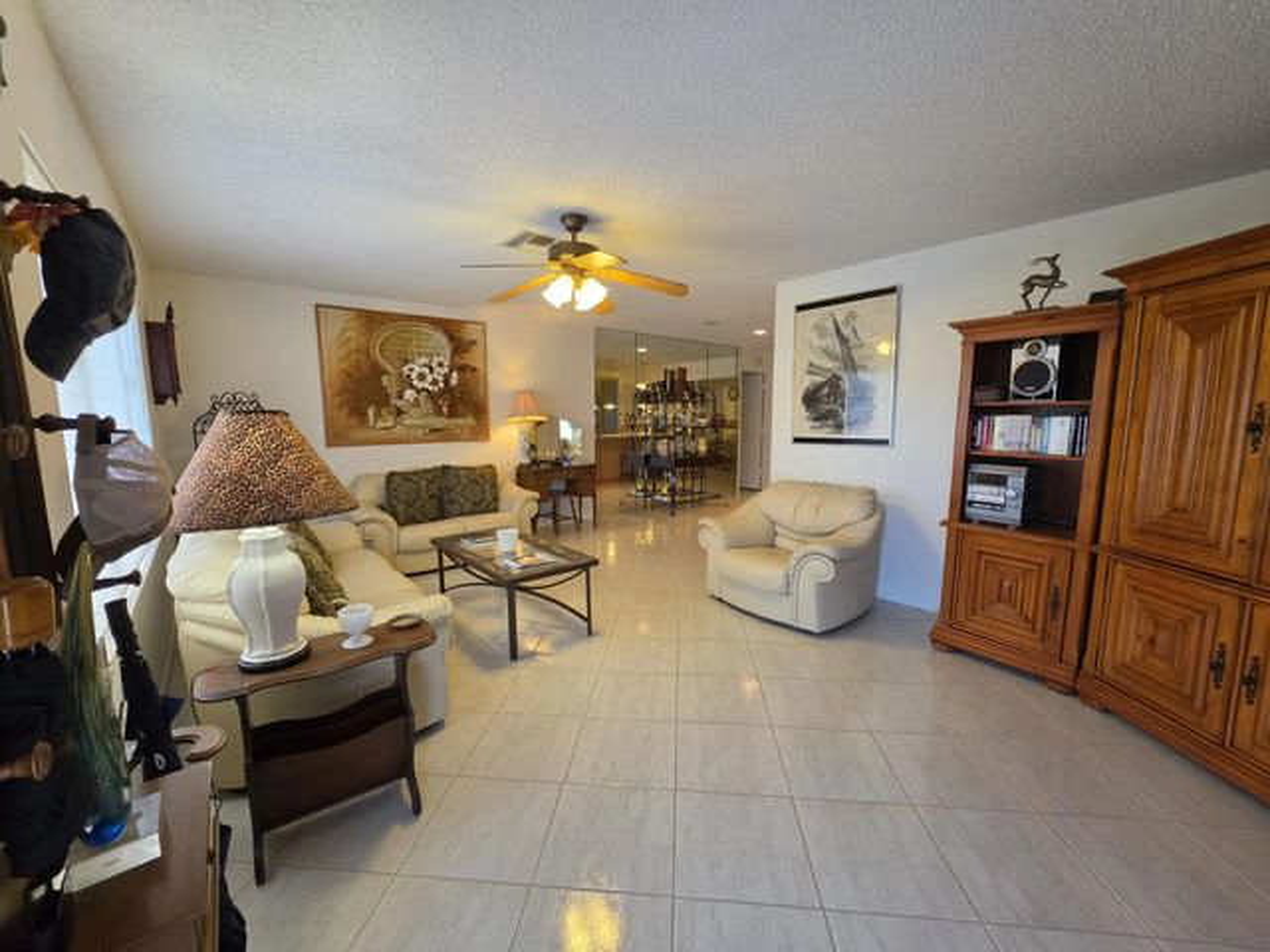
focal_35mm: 13
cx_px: 635
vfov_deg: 89.9
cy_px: 476
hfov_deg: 106.2
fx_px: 477
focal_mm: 2.2
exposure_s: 1/120
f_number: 1.9
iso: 160
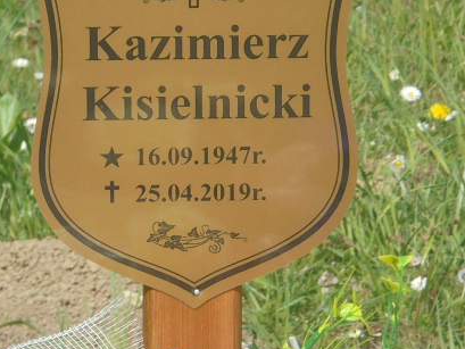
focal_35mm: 244
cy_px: 126
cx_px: 174
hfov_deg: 8.1
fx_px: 3279
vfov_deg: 6.1
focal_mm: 27.6
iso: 100
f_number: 6.5
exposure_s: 1/400
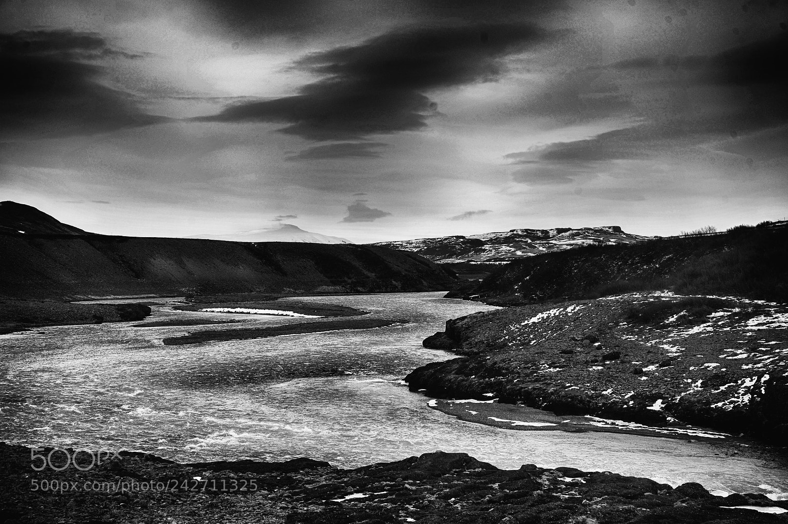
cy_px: 262
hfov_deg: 31.0
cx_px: 394
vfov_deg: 20.9
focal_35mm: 65
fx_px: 1422
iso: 400
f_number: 7.1
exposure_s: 1/400
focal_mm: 65
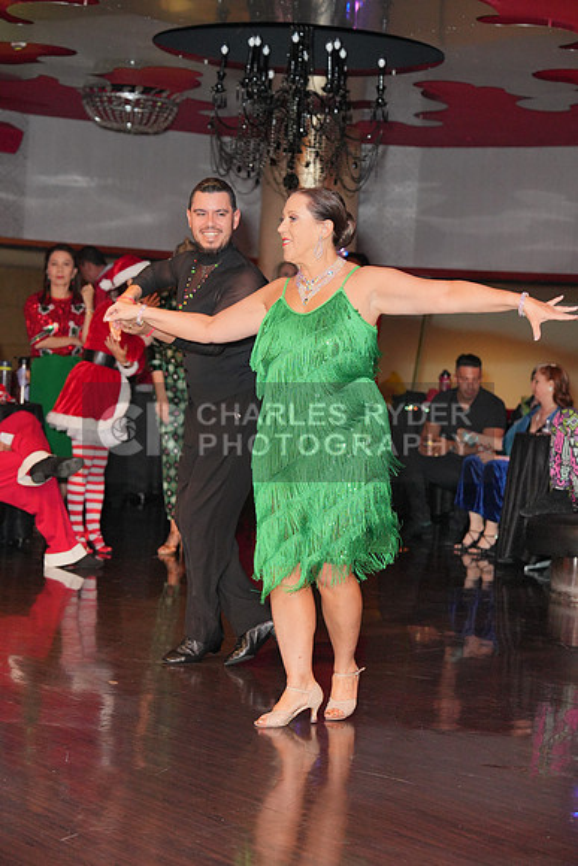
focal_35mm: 70
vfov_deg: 28.8
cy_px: 433
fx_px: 1685
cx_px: 289
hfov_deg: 19.5
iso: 4000
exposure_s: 1/200
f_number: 4
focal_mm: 70
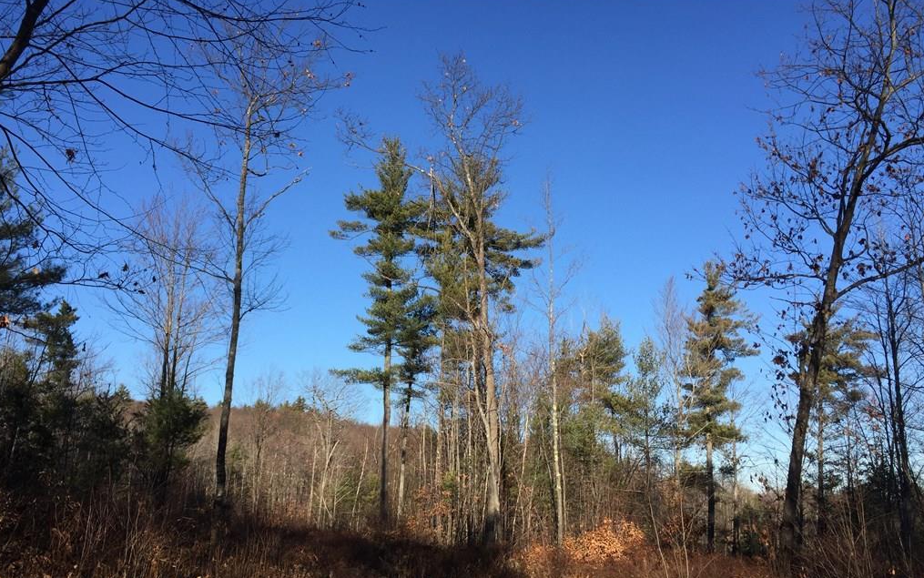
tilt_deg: +9.6
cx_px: 459
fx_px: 781
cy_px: 341
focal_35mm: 31
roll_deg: +0.2
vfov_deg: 40.5
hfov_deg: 61.2
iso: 32
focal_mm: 4.15
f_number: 2.2
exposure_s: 1/1276
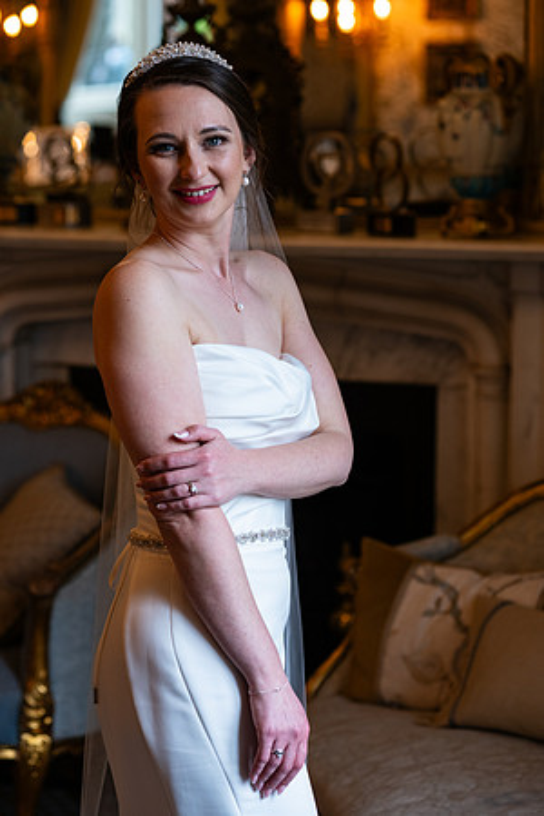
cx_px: 272
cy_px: 408
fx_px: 2085
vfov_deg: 22.1
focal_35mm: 92
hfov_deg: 14.9
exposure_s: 1/160
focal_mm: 92
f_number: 3.5
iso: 400
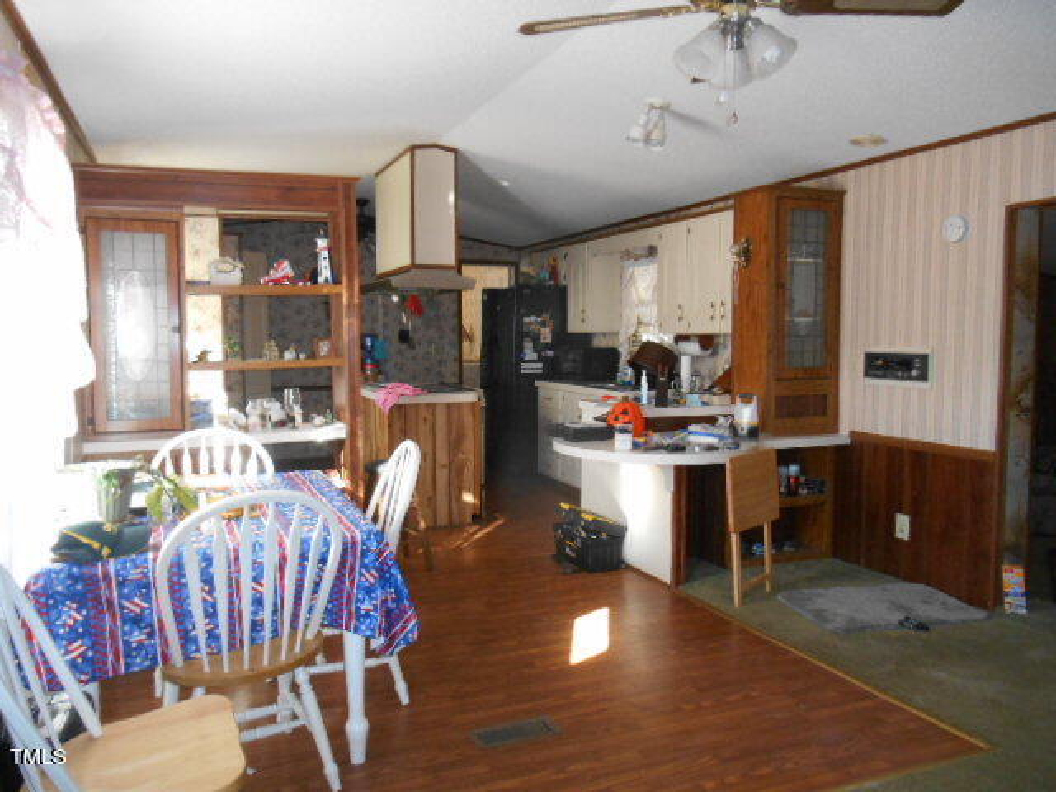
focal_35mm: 26
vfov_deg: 53.1
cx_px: 528
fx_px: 793
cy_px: 396
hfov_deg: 67.3
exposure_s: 1/25
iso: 320
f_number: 3.4
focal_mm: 4.7
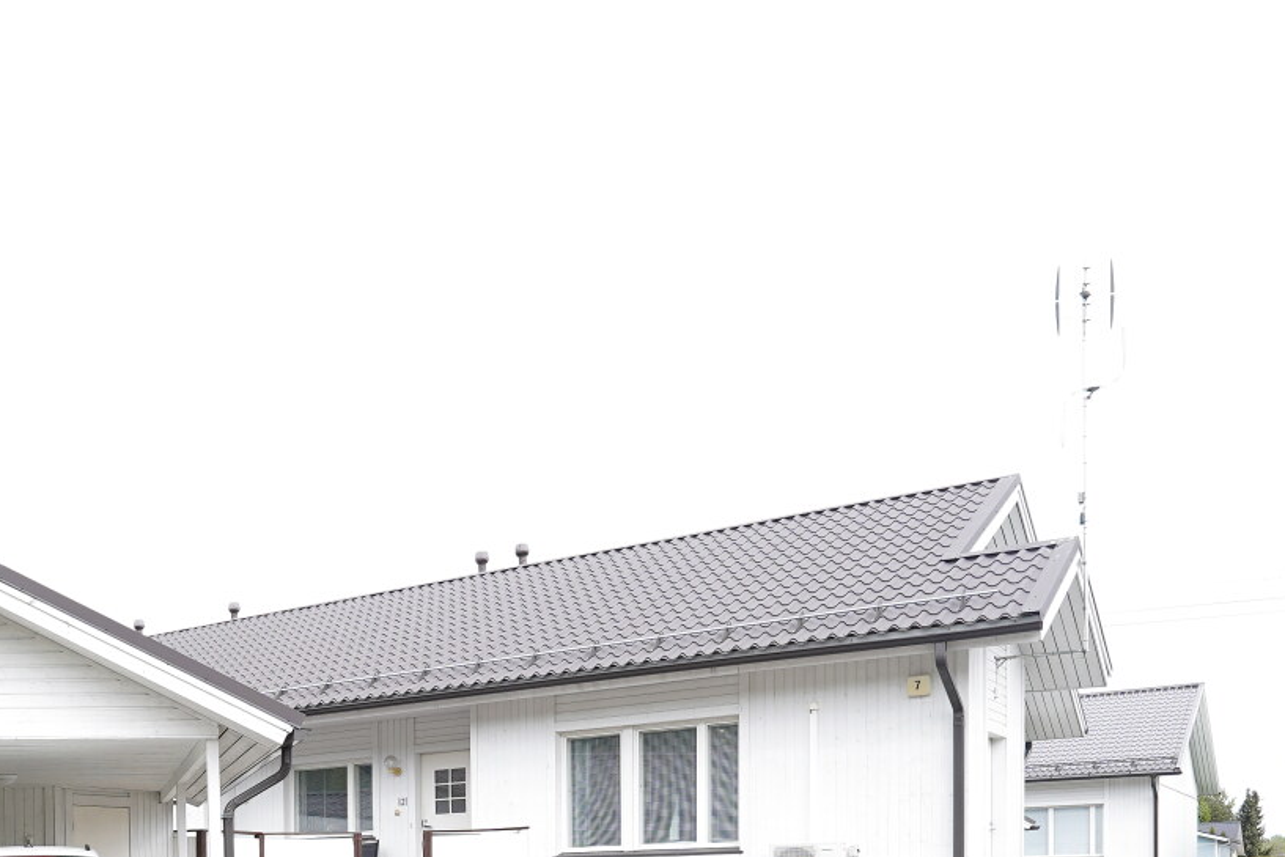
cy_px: 943
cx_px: 181
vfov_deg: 31.8
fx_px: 1321
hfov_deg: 47.7
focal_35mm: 37
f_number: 5
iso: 100
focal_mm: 14
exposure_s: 1/160
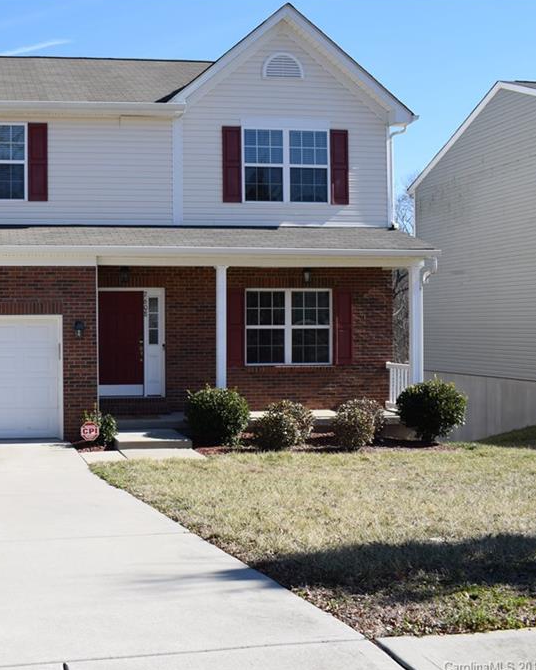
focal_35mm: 43
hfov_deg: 32.9
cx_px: 39
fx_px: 853
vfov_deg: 42.9
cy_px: 334
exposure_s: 1/320
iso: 200
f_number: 9
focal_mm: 20
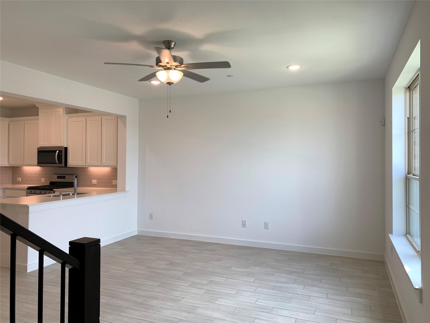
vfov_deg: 53.1
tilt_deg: -0.3
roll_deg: -0.2
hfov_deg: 67.3
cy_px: 162
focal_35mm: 26
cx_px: 215
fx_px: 323
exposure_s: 1/120
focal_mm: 4.25
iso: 32
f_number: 1.8
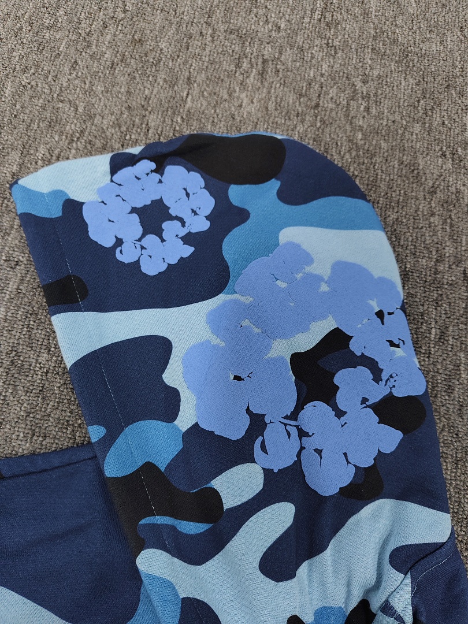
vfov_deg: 71.6
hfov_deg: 56.8
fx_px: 433
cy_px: 312
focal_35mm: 24
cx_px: 234
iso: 1298
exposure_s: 1/50
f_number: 1.88
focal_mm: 5.56
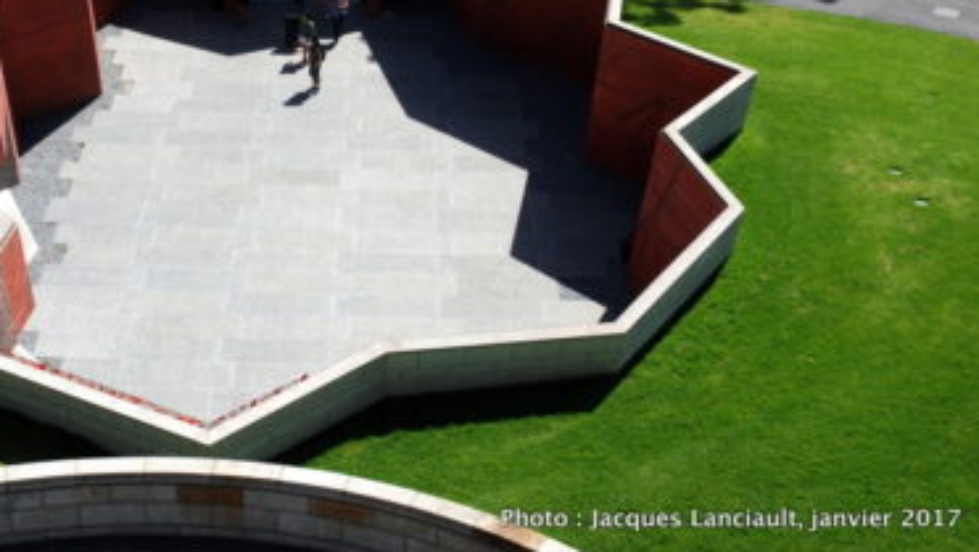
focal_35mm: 66
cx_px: 332
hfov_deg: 31.8
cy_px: 115
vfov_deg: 18.2
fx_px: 1706
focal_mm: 31
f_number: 9
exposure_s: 1/320
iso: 100
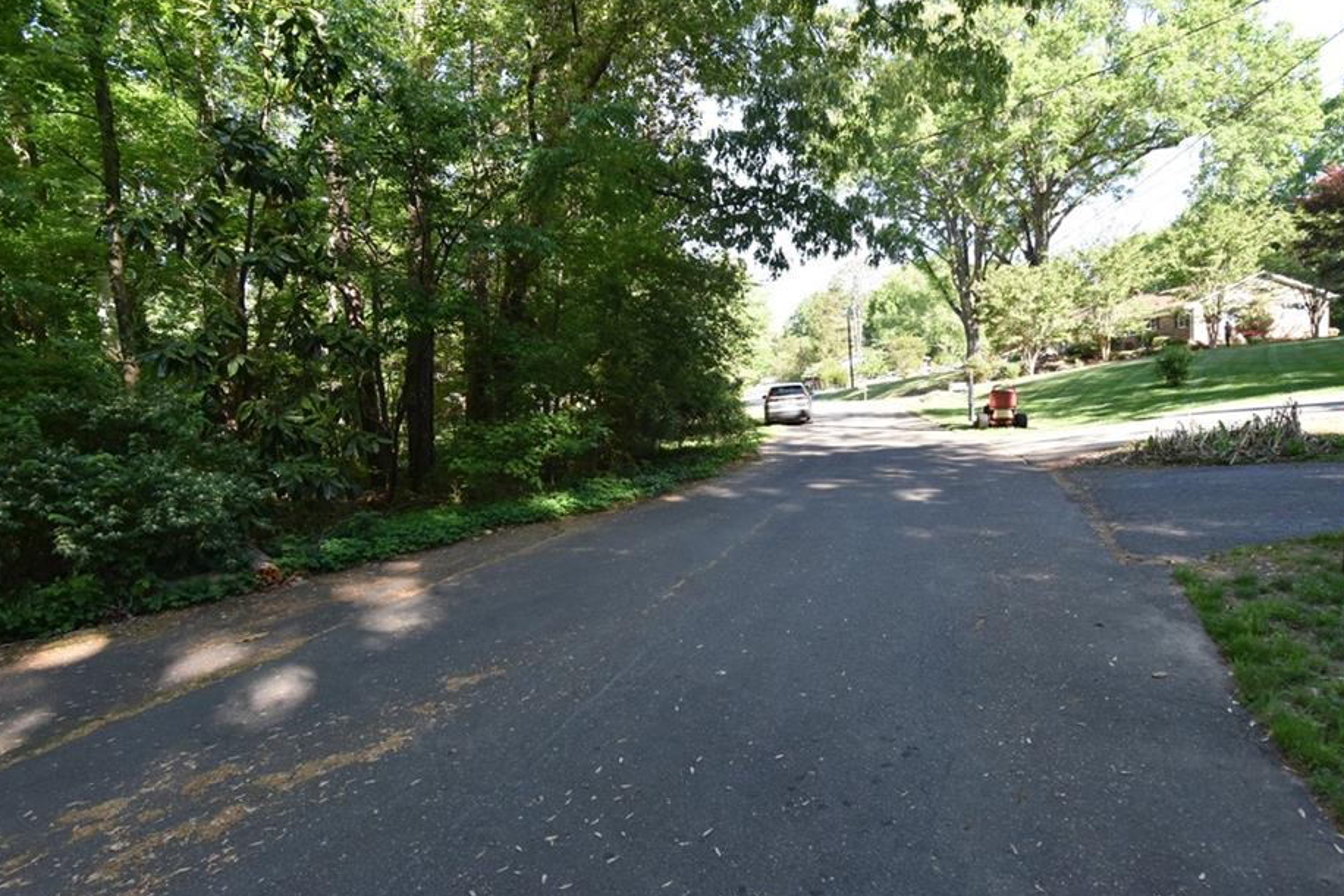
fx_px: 709
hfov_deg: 86.8
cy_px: 439
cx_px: 706
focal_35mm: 19
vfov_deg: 64.6
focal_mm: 17
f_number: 9
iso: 1250
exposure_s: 1/320
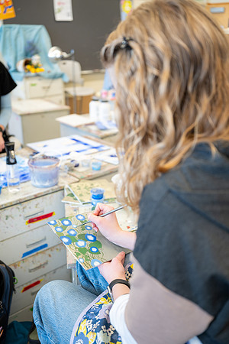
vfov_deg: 54.4
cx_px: 114
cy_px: 172
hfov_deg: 37.9
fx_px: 334
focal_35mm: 35
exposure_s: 1/100
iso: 320
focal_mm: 35
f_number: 2.8
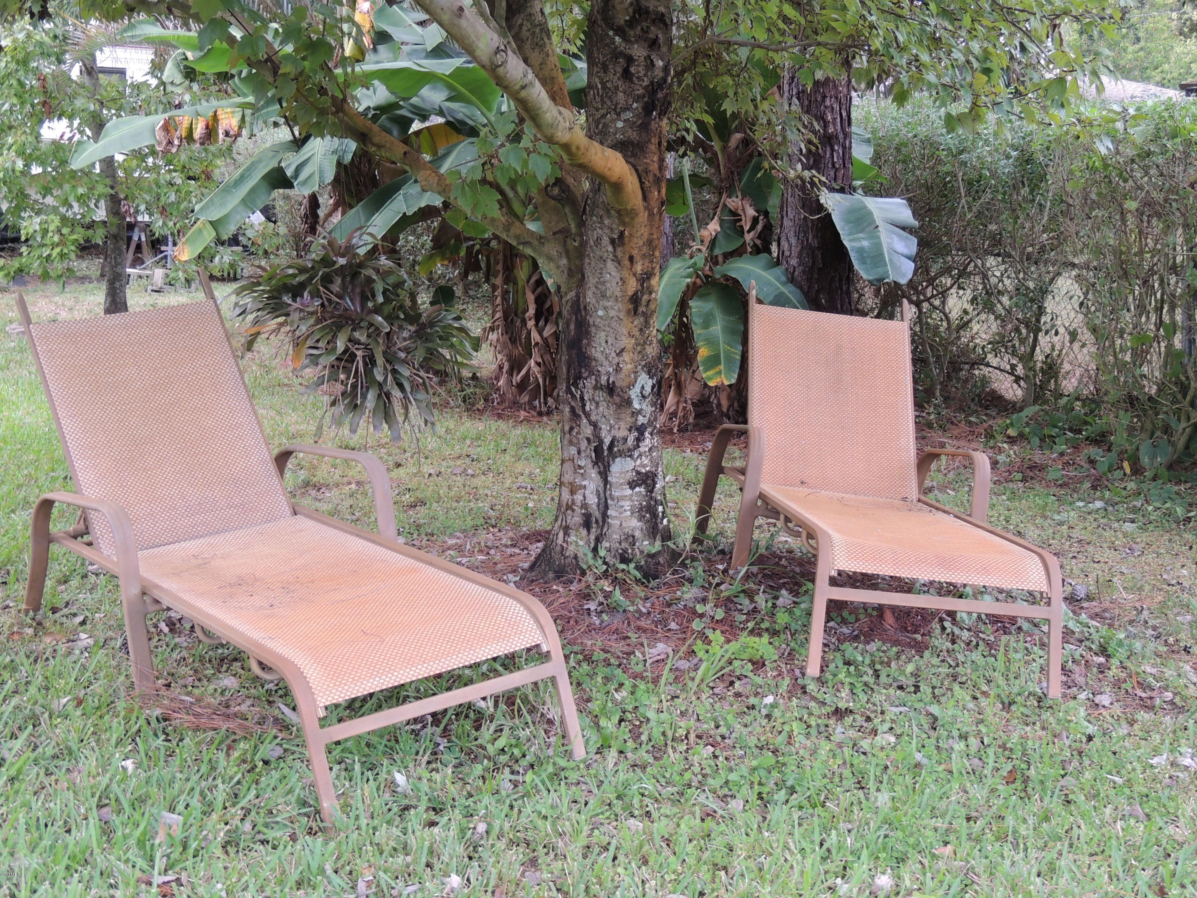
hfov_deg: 39.7
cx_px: 601
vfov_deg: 30.3
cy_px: 444
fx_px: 1660
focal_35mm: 48
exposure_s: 1/50
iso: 180
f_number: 3.5
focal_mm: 8.3
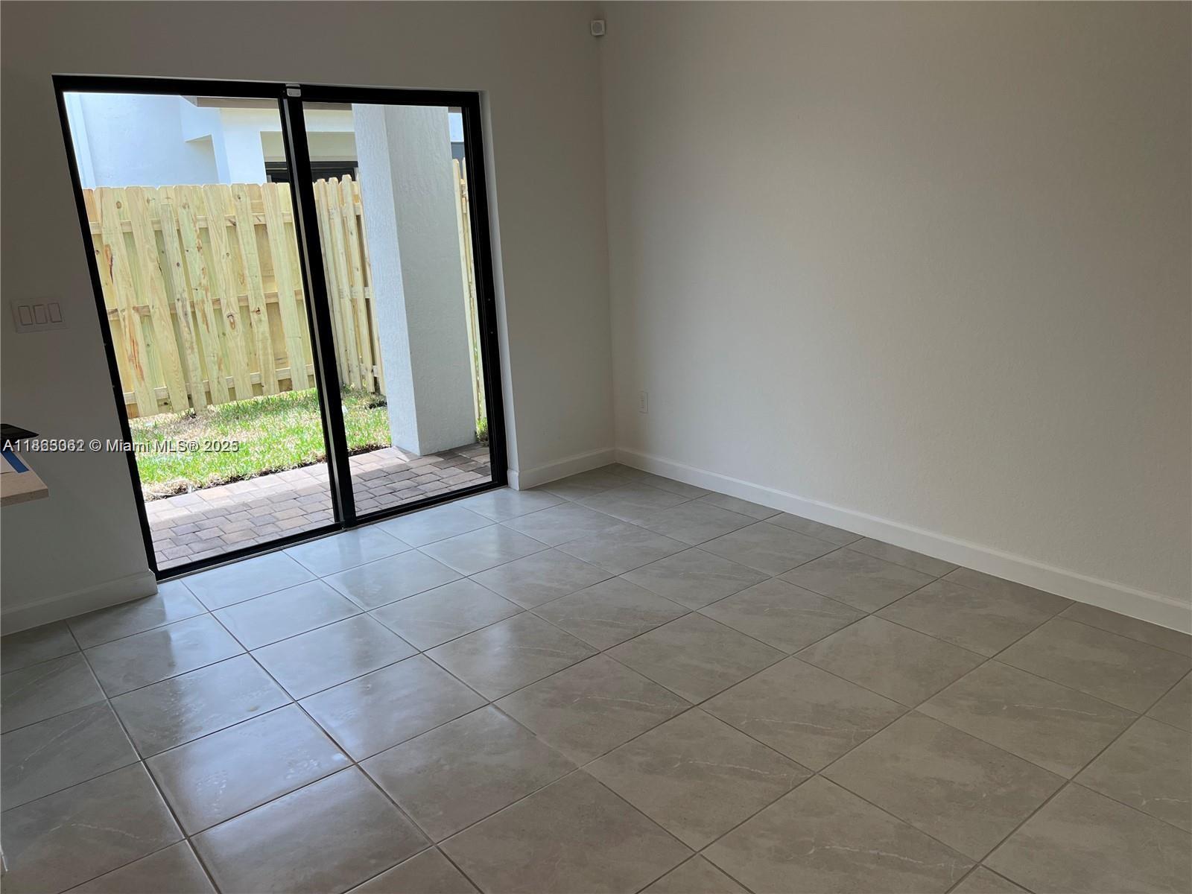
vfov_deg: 53.1
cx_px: 596
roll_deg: +2.7
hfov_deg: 67.3
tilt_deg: -16.0
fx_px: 895
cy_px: 447
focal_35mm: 26
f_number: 1.5
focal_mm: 5.7
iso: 40
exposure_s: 1/240
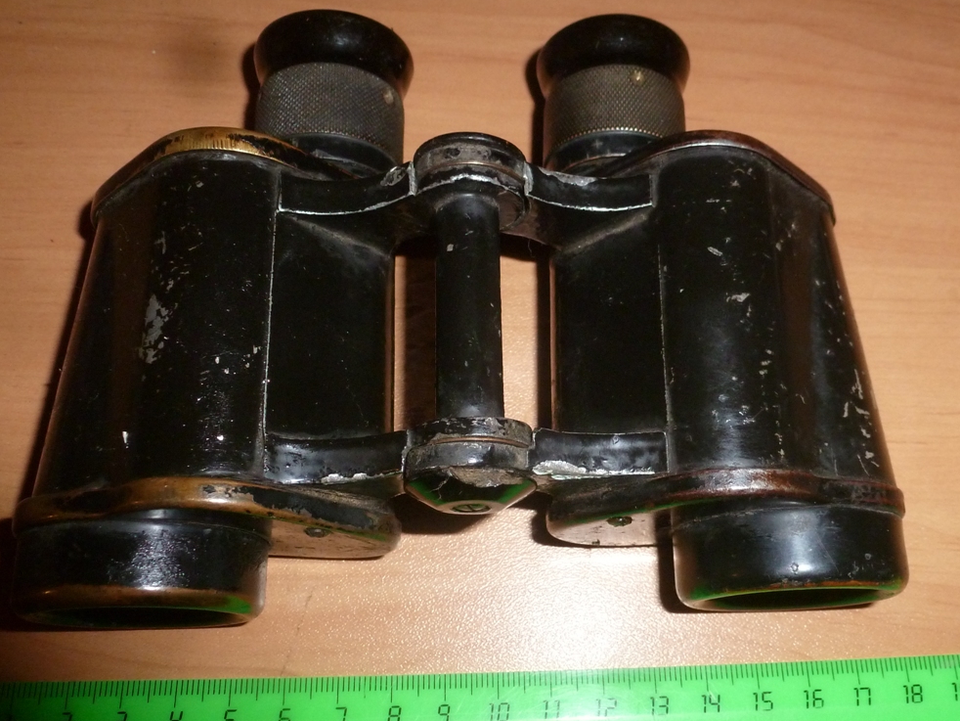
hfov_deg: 69.4
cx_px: 469
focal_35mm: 25
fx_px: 693
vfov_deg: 54.9
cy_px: 367
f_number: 3.3
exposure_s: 1/60
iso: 250
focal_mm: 4.3
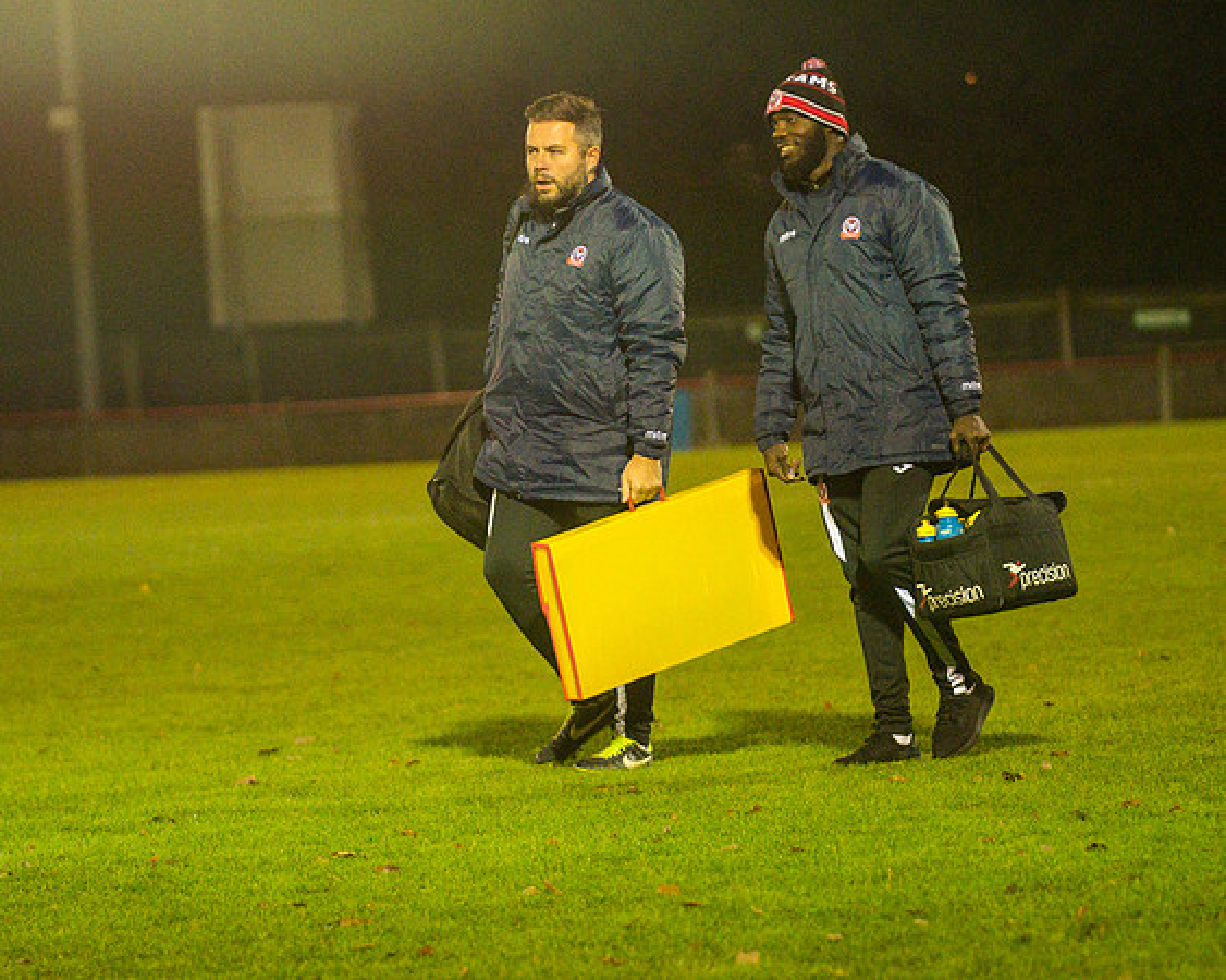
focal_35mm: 245
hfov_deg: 7.9
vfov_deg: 6.3
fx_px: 8882
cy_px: 490
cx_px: 538
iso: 5000
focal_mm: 145
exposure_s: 1/800
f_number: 2.8
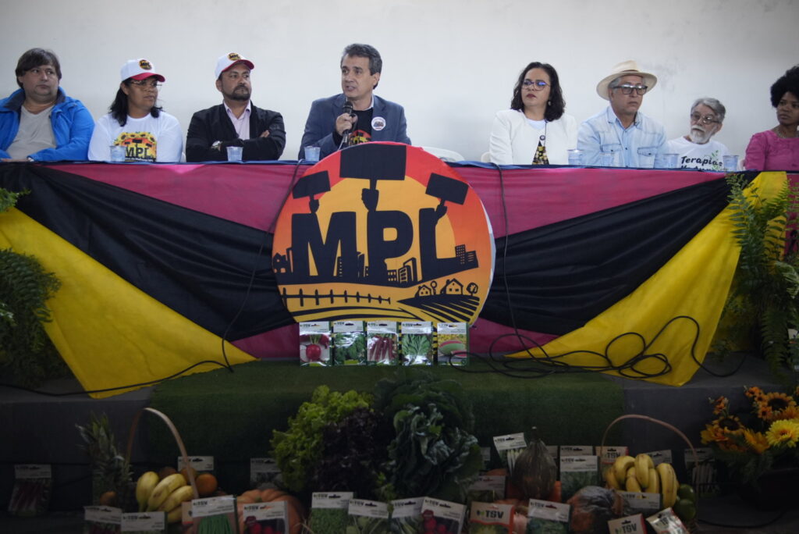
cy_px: 267
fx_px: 766
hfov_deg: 55.1
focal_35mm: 34
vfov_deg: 38.4
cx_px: 400
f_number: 2
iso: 800
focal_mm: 23
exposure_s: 1/200
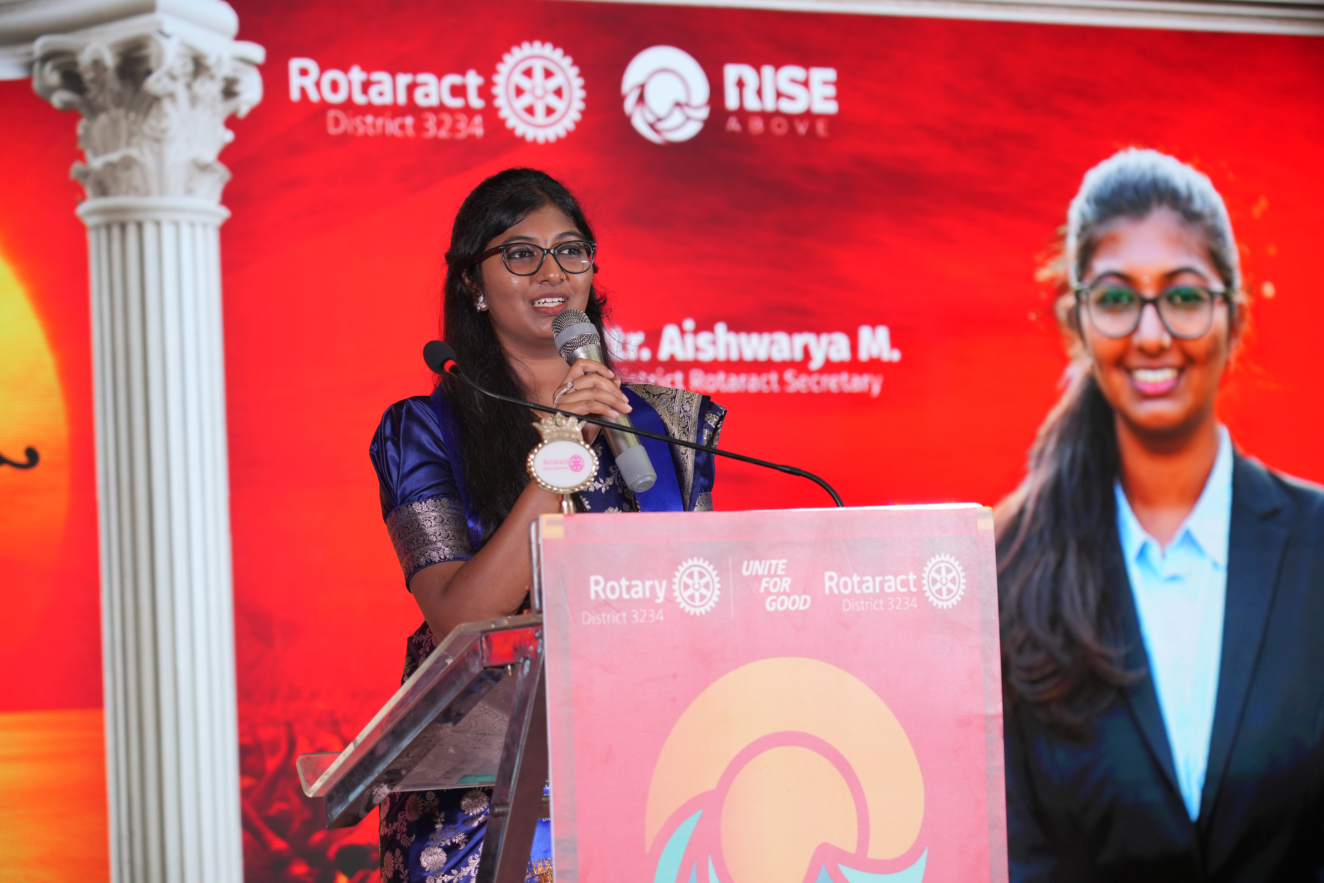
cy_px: 442
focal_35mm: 105
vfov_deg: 13.0
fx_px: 3861
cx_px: 662
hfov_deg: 19.5
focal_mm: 105
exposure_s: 1/200
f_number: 4.5
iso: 640
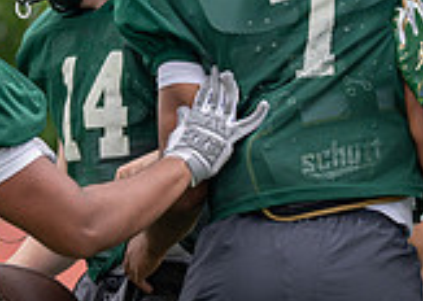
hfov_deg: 5.8
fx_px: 4188
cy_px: 119
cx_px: 301
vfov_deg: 4.1
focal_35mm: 349
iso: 160
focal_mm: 92
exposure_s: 1/2500
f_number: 2.8
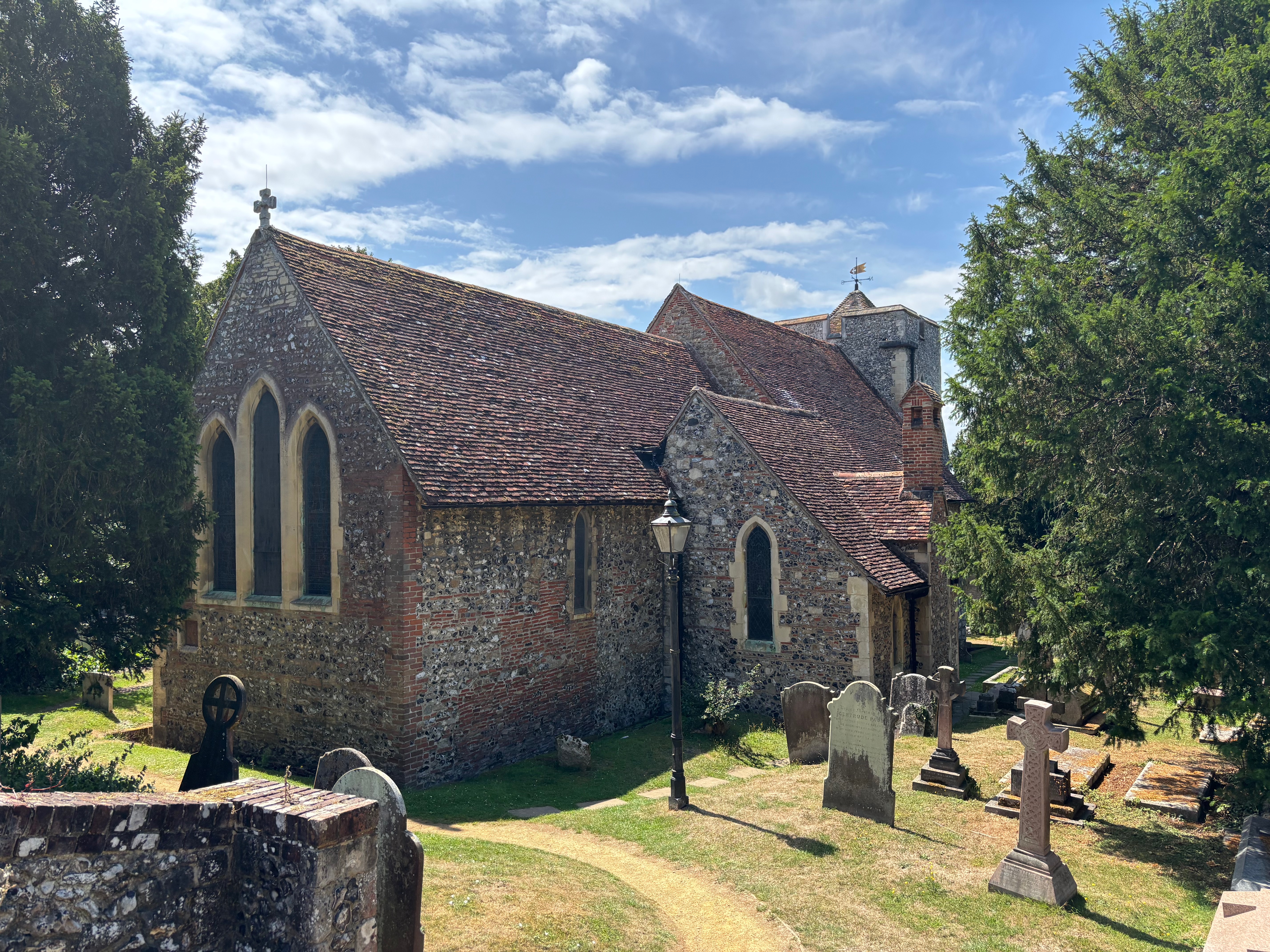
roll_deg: +0.5
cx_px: 635
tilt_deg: +0.5
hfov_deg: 67.3
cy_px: 476
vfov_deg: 53.1
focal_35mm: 26
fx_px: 954
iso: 50
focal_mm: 5.96
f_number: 1.6
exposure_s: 1/2933
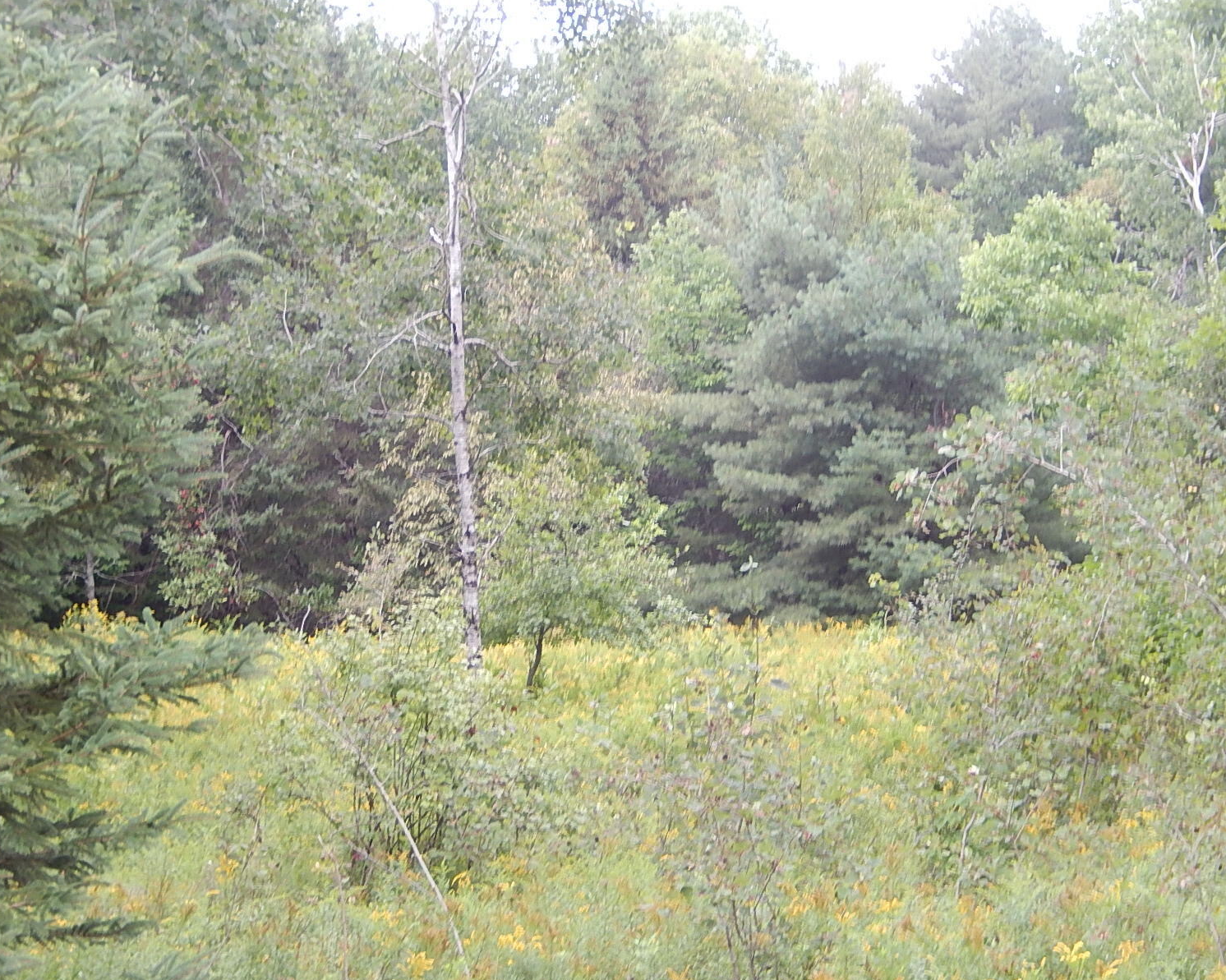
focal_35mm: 89
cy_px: 491
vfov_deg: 17.3
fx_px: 3229
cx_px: 569
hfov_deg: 21.5
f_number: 5.1
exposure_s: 1/30
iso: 140
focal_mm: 15.2
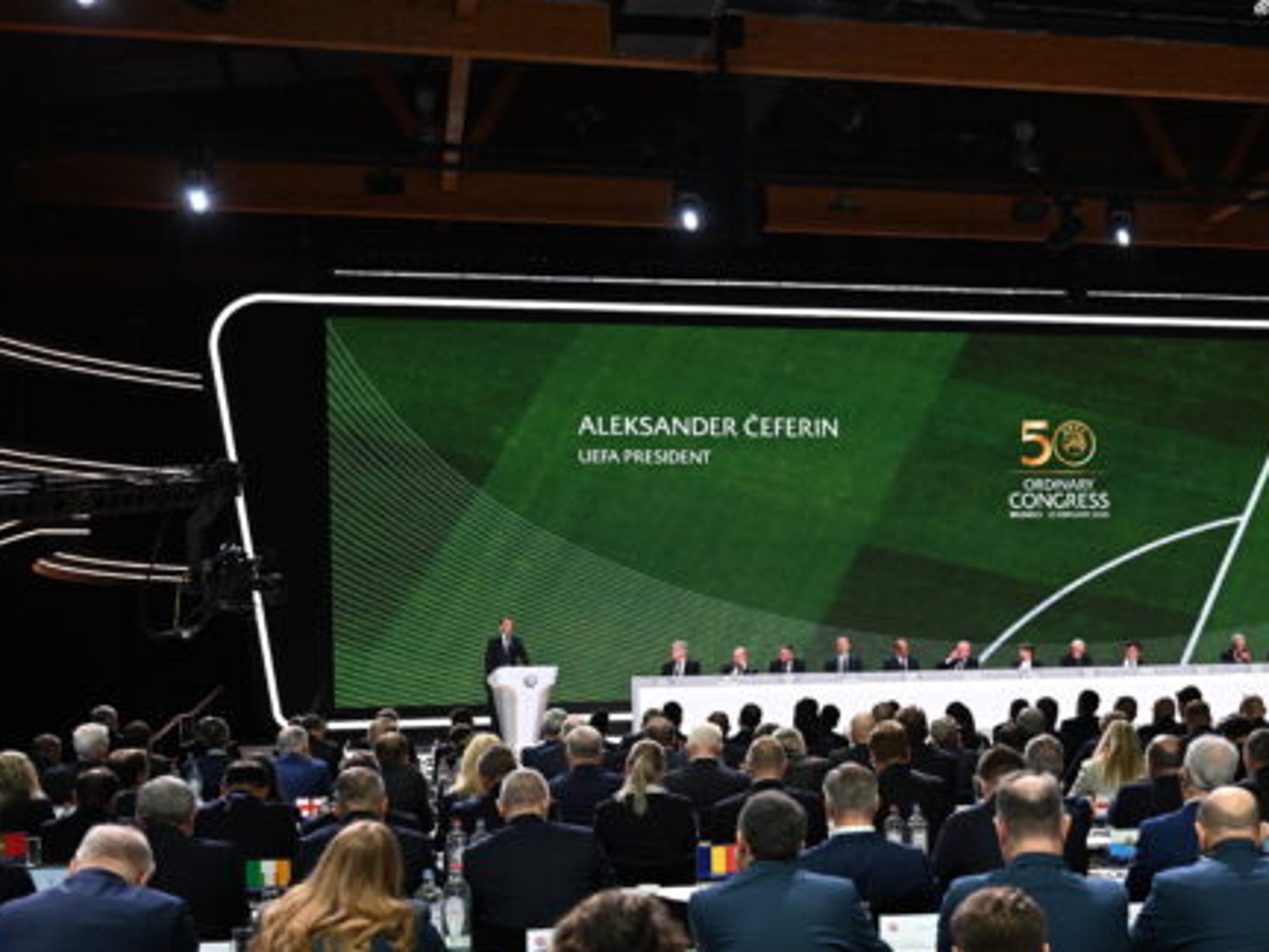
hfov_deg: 35.5
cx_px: 922
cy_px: 661
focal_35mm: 53
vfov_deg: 27.3
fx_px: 1943
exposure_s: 1/125
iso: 500
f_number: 3.2
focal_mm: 31
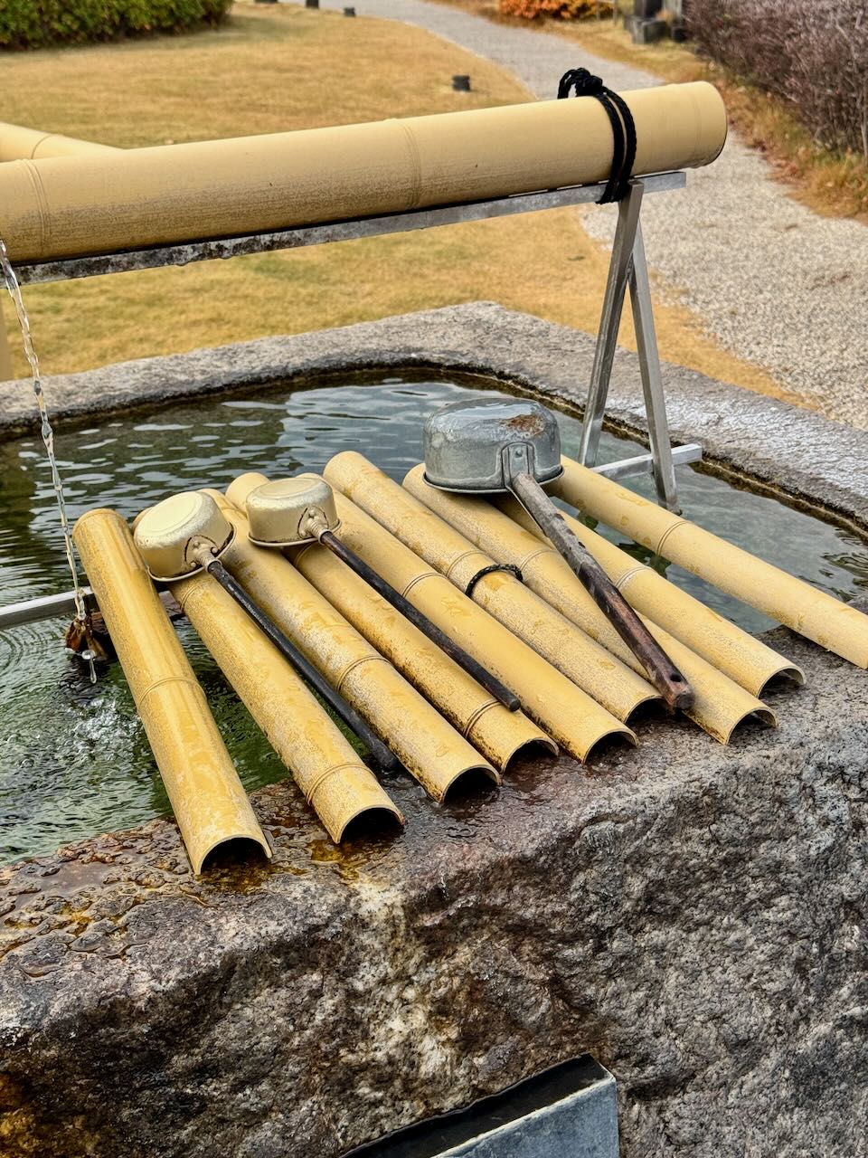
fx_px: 1605
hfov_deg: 30.3
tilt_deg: -21.4
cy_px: 579
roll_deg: +2.1
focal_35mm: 48
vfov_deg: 39.7
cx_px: 434
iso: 64
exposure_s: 1/1395
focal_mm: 6.76
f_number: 1.78
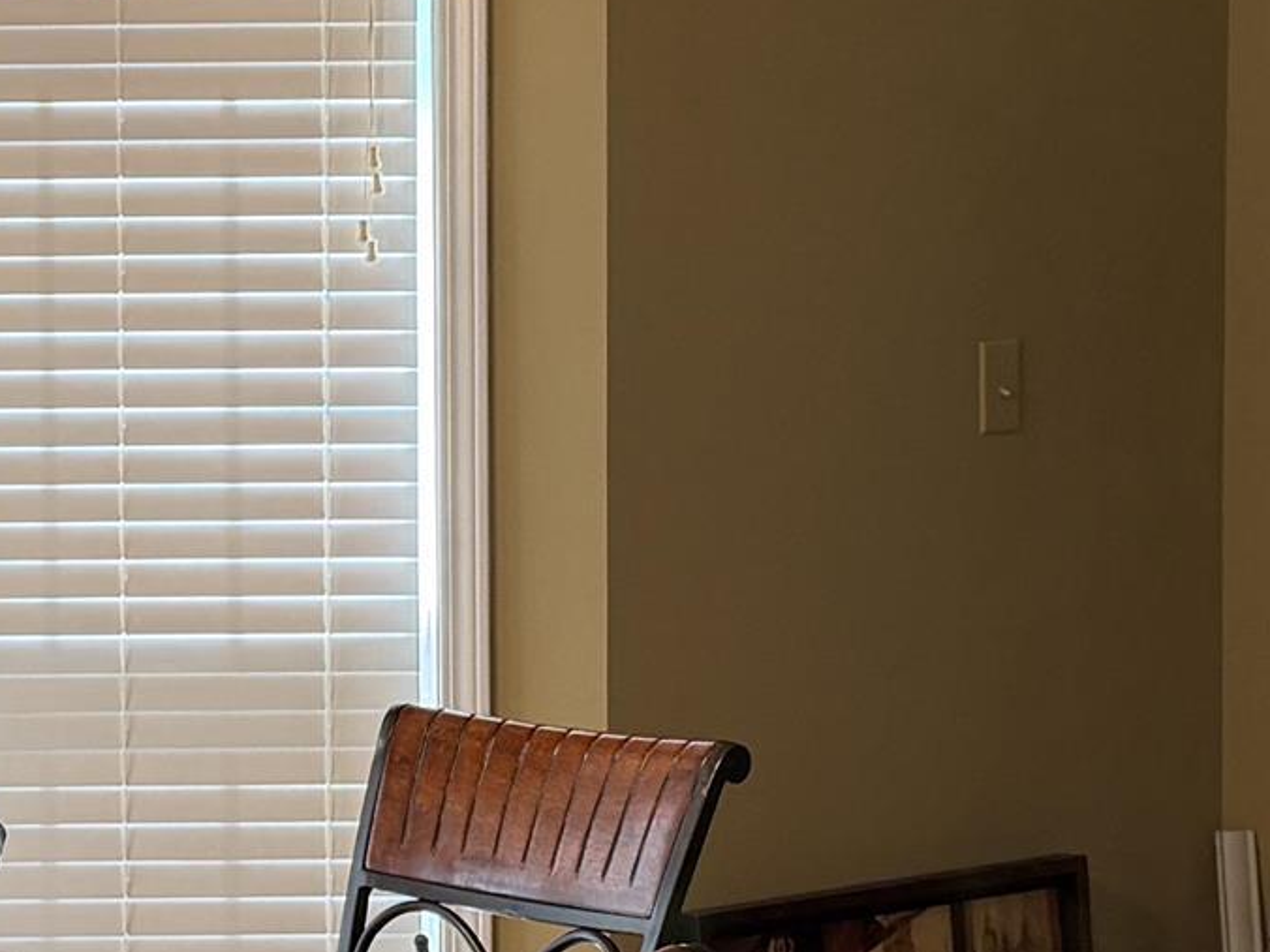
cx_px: 280
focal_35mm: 109
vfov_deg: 13.6
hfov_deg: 17.9
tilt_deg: -2.6
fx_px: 3999
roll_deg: +0.5
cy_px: 364
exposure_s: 1/120
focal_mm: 6.76
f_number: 1.78
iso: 160
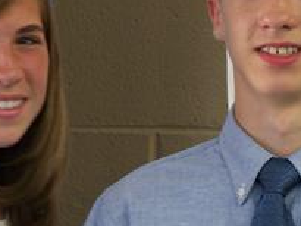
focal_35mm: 500
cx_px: 283
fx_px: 4350
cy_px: 207
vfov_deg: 3.0
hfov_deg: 4.0
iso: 64
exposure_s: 1/5
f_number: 3.2
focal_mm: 26.5
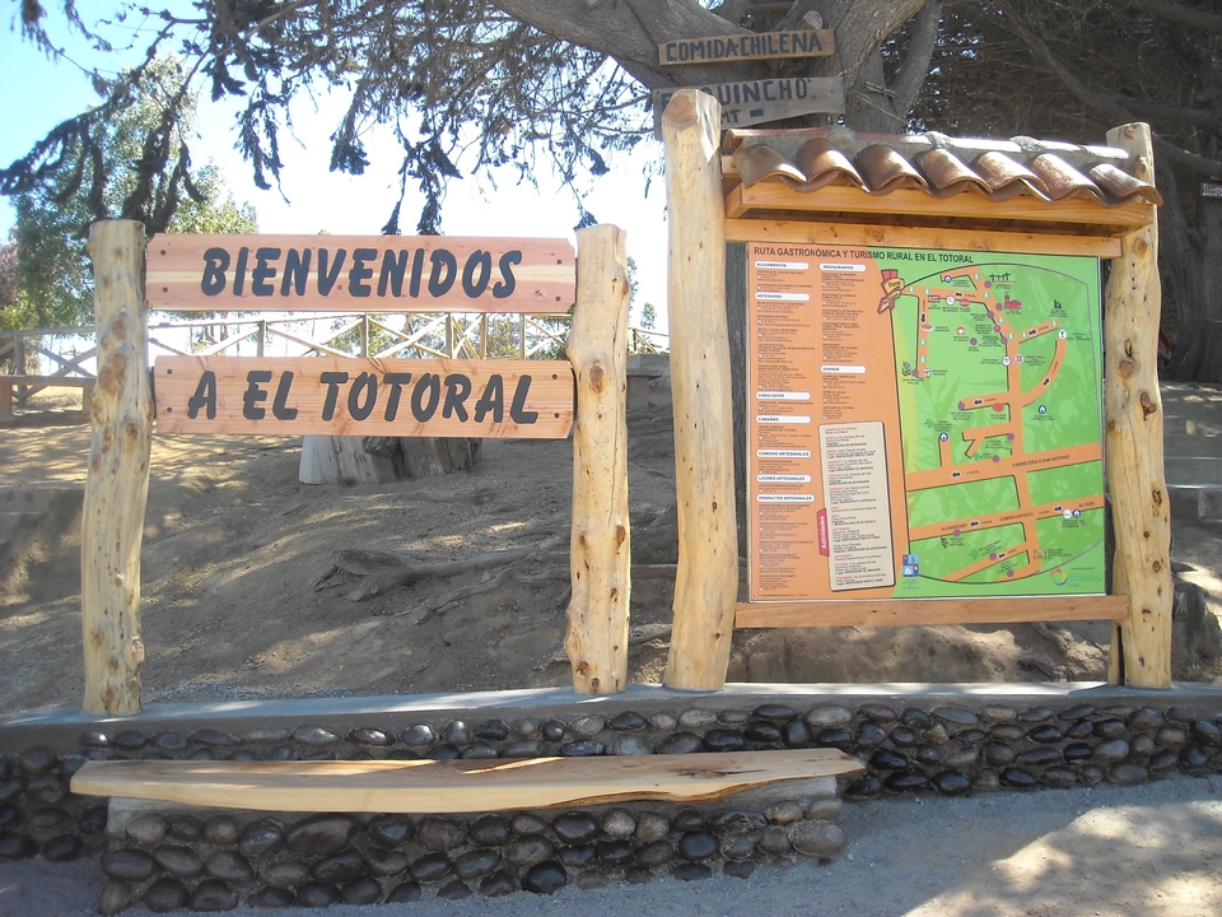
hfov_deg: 52.6
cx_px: 611
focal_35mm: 35
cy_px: 458
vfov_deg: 40.7
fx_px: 1236
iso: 64
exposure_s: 1/209
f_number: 2.8
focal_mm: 5.7
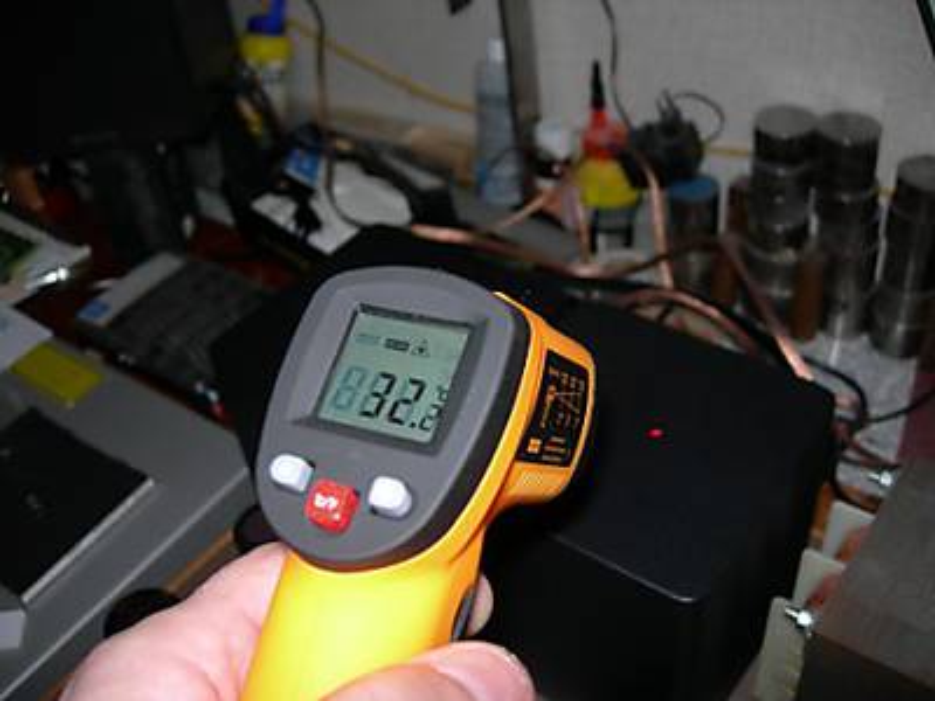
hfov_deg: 49.0
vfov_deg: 37.7
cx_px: 468
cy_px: 350
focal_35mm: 38
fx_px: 1026
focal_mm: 7.8
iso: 50
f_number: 2.8
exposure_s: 1/60.1
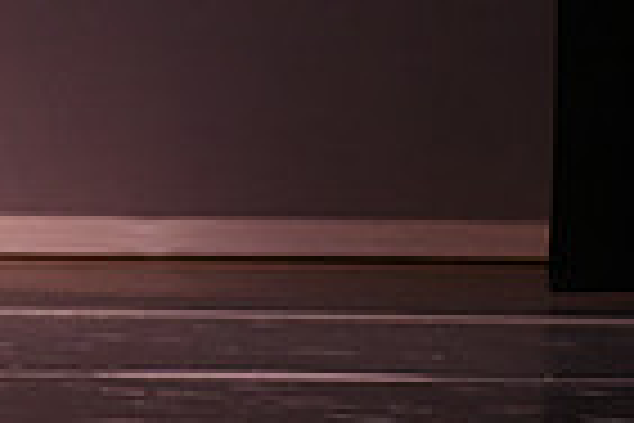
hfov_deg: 2.5
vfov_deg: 1.7
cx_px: -603
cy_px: 43
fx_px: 14528
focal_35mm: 825
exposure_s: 1/250
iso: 2000
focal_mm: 200
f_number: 4
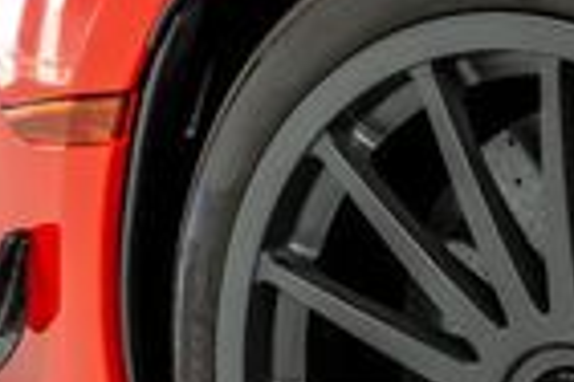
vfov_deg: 5.7
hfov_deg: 8.3
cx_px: 912
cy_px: 234
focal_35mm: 241
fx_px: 3842
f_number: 5
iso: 800
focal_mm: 53
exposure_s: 1/60
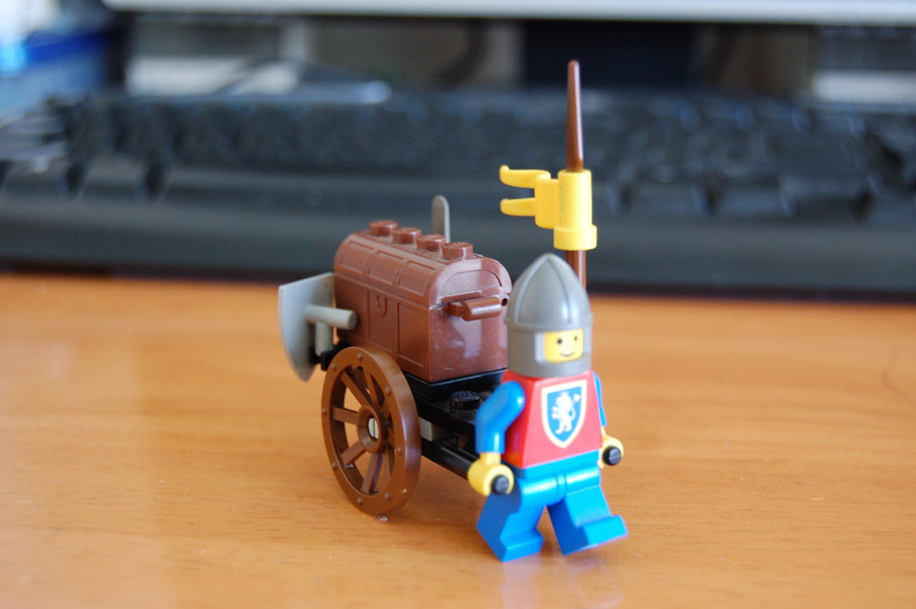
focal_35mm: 52
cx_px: 458
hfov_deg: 37.9
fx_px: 1335
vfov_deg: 25.7
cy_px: 304
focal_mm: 35
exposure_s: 1/15
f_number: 4.8
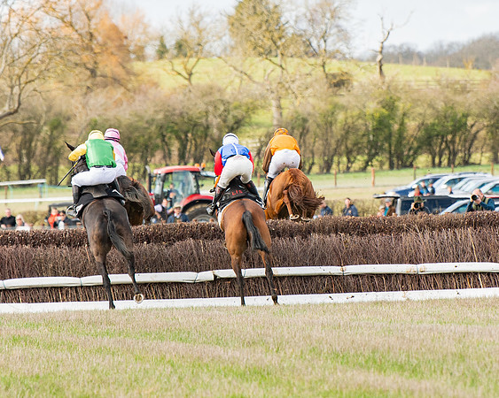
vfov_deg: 3.1
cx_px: 261
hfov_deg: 3.8
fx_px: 7432
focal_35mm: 503
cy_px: 160
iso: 400
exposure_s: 1/1250
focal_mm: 200
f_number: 4
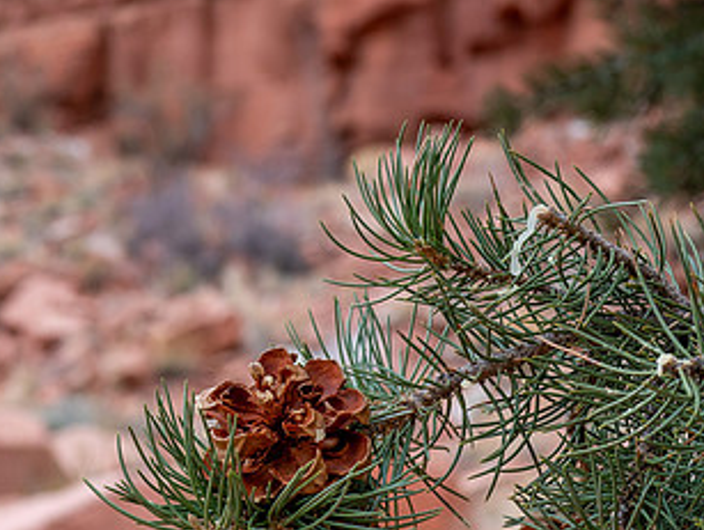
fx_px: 2342
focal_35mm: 115
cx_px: 179
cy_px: 418
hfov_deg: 17.0
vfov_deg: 12.9
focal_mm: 50
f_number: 6.3
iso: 320
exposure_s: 1/250
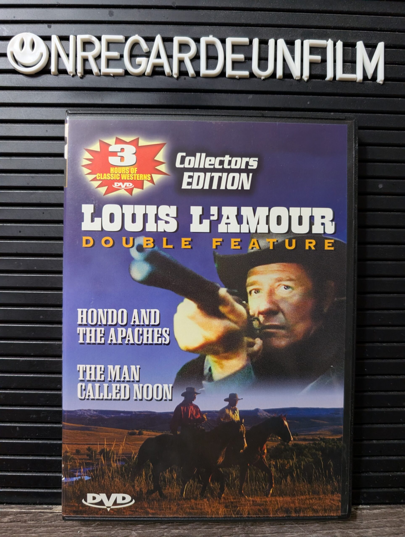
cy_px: 268
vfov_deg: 71.5
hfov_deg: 56.9
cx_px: 202
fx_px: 373
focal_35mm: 24
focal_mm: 6.9
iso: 736
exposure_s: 1/120
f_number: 1.68
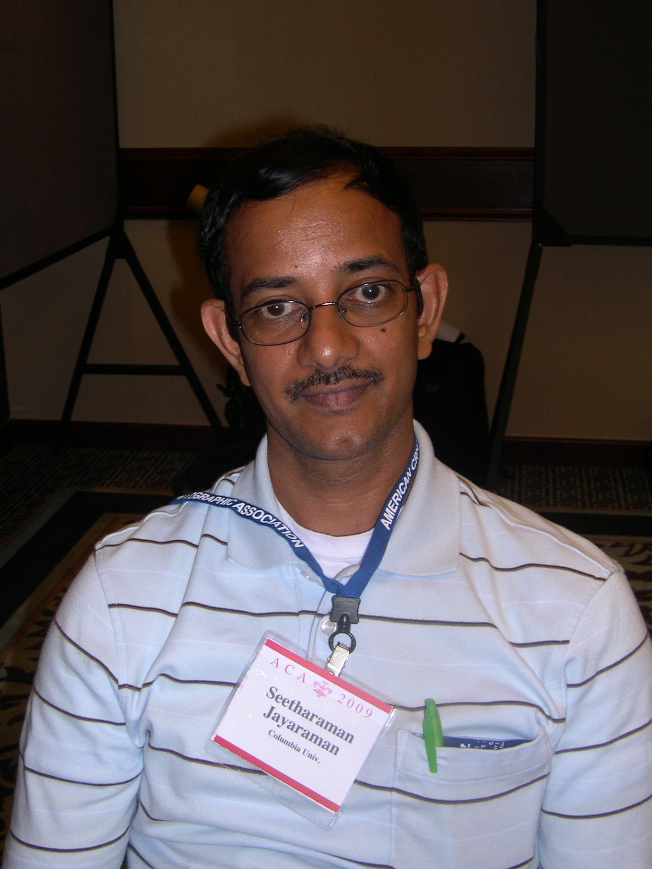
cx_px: 330
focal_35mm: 47
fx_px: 1180
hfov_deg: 30.9
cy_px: 373
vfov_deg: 40.3
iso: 100
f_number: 2.8
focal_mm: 8
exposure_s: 1/60
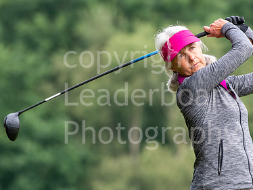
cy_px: 101
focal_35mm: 784
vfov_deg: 1.9
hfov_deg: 2.5
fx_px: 5726
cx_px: 152
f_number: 5.6
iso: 1250
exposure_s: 1/1000
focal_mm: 350
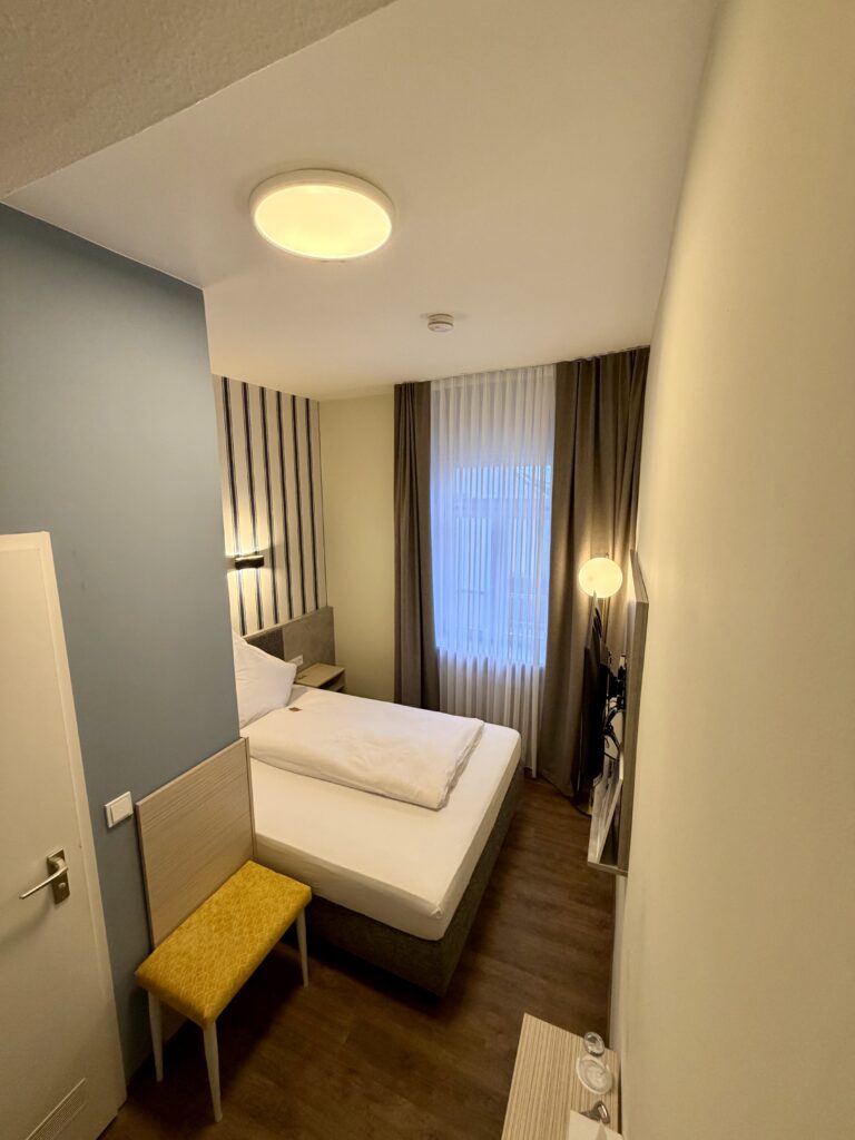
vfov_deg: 102.1
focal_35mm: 14
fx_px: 461
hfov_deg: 85.7
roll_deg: -0.3
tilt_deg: -9.4
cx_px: 428
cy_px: 570
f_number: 2.2
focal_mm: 2.22
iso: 250
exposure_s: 1/100
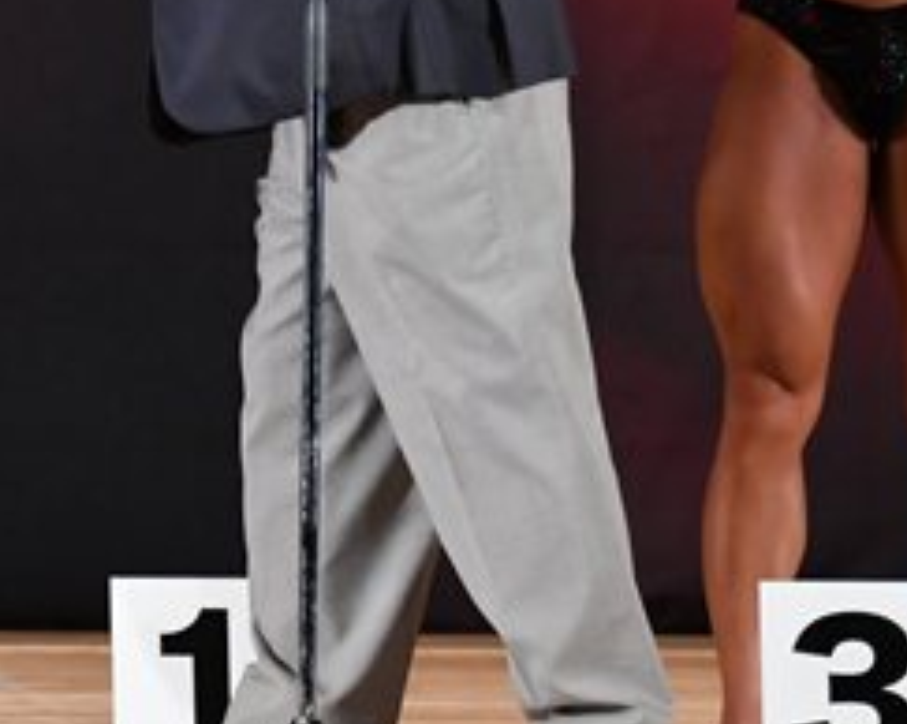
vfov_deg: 2.3
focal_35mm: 674
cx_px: 58
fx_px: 18078
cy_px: 101
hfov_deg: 2.9
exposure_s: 1/400
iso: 3200
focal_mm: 150
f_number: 5.6
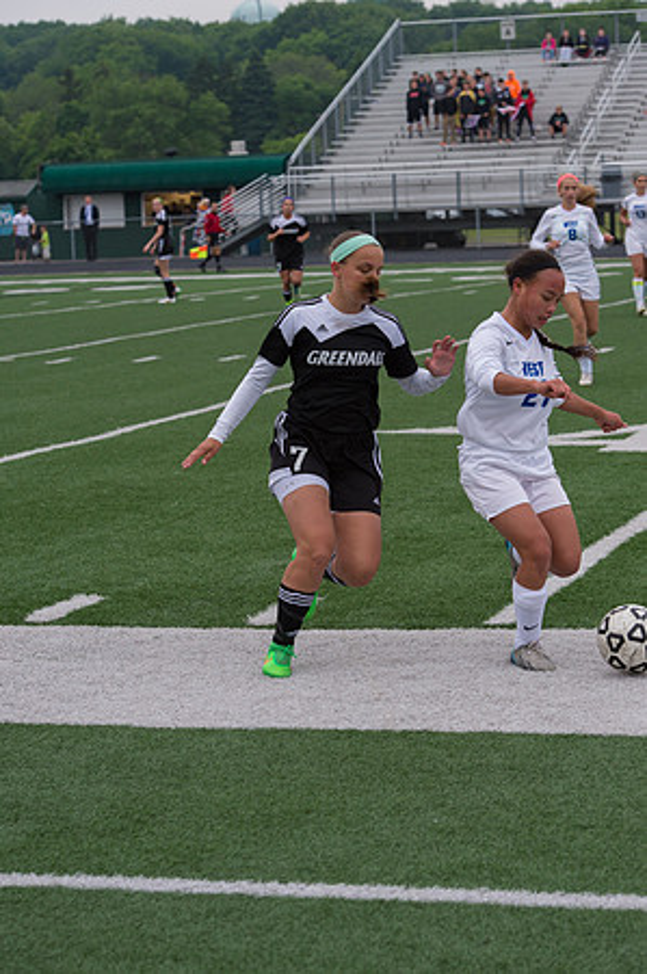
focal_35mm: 105
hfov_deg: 13.0
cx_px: 324
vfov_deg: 19.5
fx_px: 2837
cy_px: 487
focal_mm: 105
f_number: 6.3
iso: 1000
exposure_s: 1/800
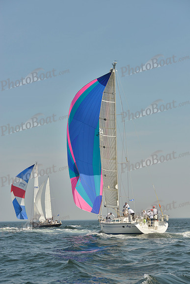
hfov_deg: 19.5
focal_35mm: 70
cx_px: 95
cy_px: 142
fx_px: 554
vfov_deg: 28.8
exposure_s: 1/1250
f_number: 8
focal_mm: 70
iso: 200
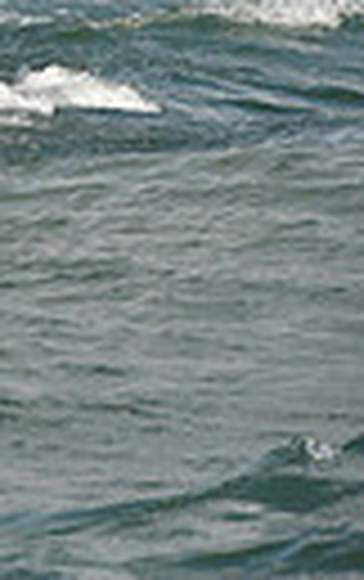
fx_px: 14459
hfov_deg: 1.4
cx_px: -926
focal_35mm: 914
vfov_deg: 2.3
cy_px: -241
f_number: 13
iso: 320
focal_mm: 200
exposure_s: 1/800
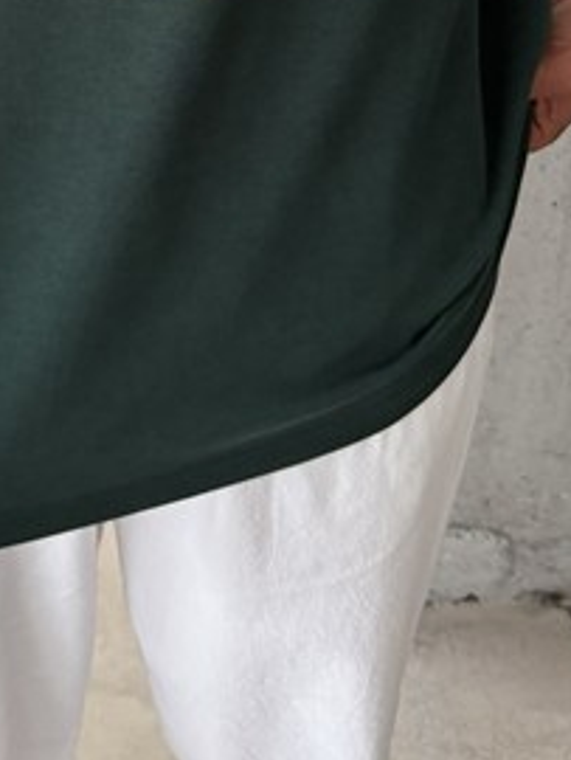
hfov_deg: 20.5
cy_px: -132
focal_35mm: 71
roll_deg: +0.4
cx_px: 96
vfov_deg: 24.9
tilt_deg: -27.5
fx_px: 1559
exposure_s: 1/116
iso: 200
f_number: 1.78
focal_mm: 6.76
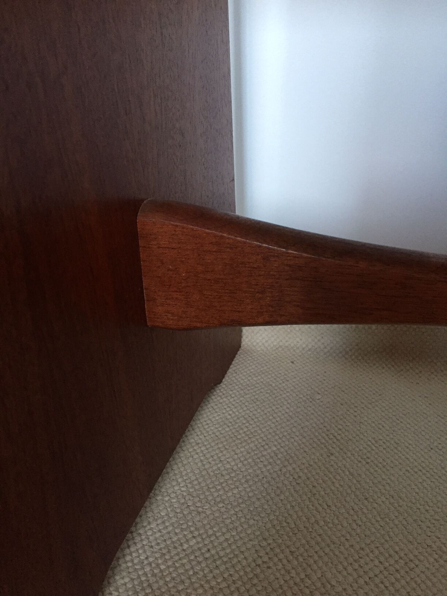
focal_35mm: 29
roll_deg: +0.0
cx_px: 224
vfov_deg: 61.7
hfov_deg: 48.2
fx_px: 499
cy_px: 298
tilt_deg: -25.6
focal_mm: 4.15
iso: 250
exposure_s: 1/33
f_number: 2.2
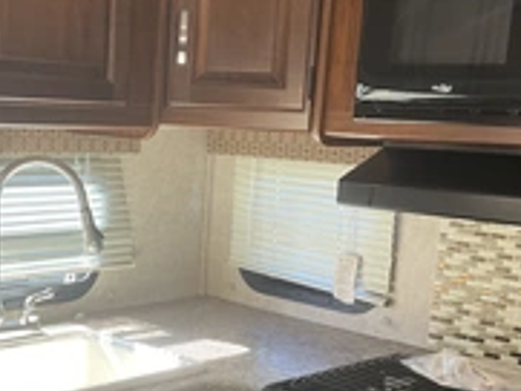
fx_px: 964
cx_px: 138
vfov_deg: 22.8
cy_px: 285
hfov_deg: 29.8
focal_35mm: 64
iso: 64
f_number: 1.8
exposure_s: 1/98
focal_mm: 3
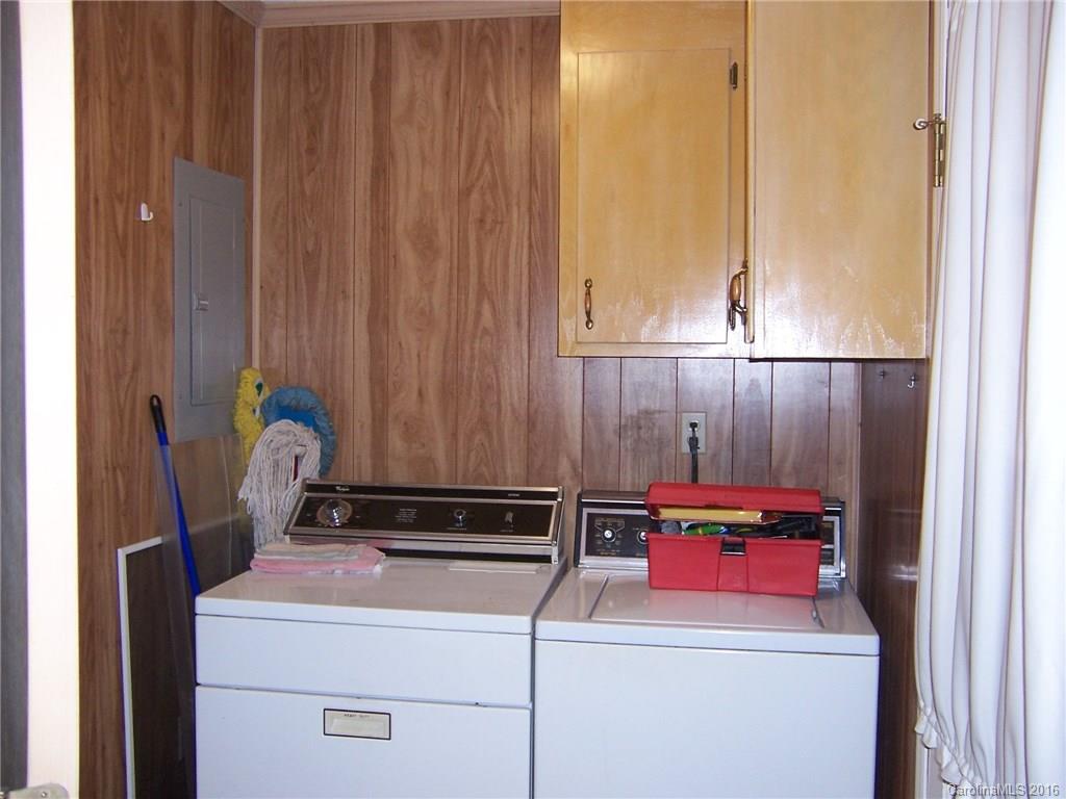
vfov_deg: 42.9
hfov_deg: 55.4
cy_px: 400
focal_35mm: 33
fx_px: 1016
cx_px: 533
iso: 140
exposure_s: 1/60
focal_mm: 5.5
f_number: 2.8
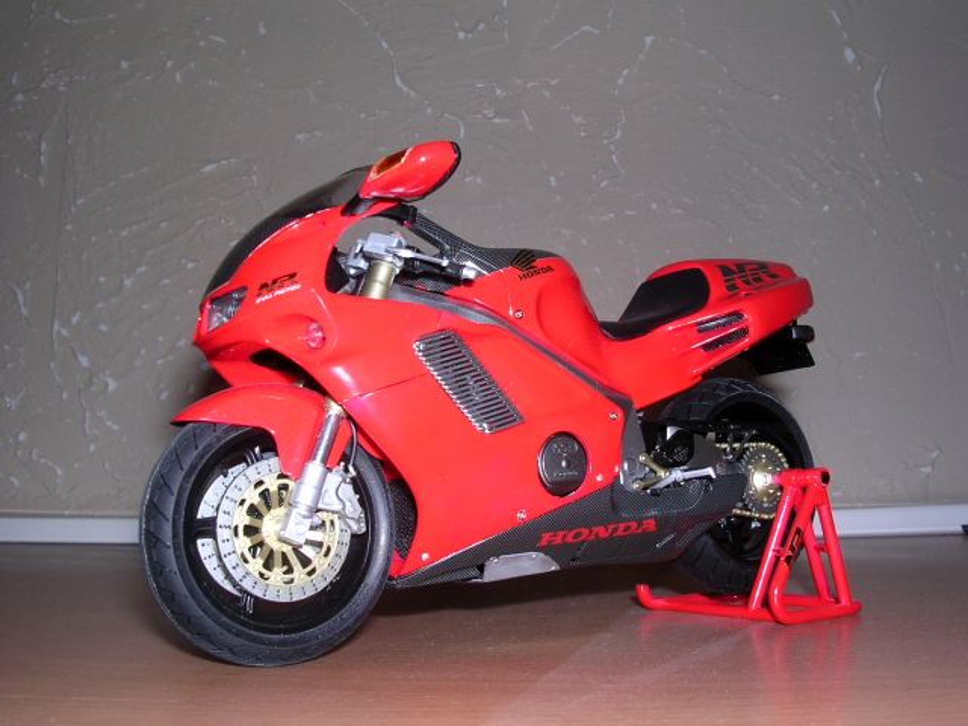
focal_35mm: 38
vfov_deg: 37.7
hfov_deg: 49.0
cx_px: 484
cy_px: 363
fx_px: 1063
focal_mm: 5.8
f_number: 5.6
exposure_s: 1/60.1
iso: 100
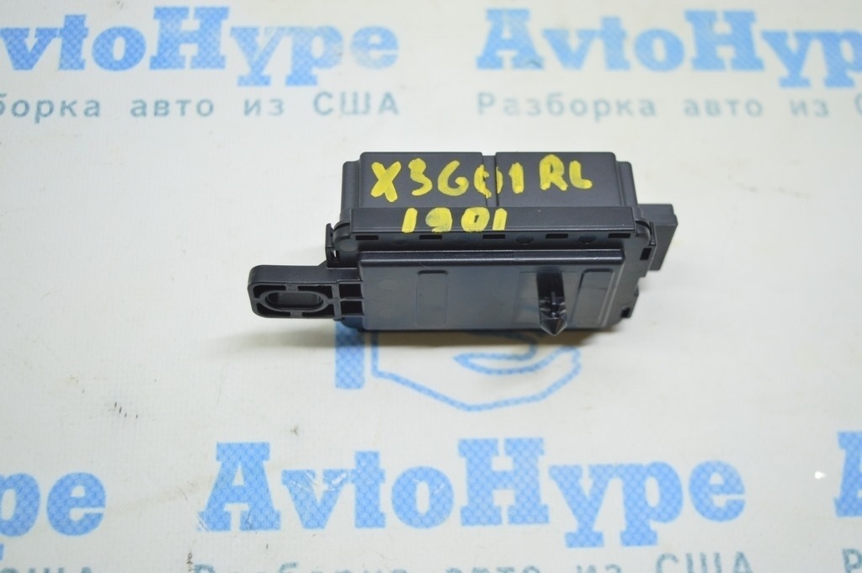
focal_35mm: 46
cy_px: 286
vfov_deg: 28.9
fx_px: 1112
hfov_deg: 42.4
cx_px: 431
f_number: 4.2
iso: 400
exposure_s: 1/40
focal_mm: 31
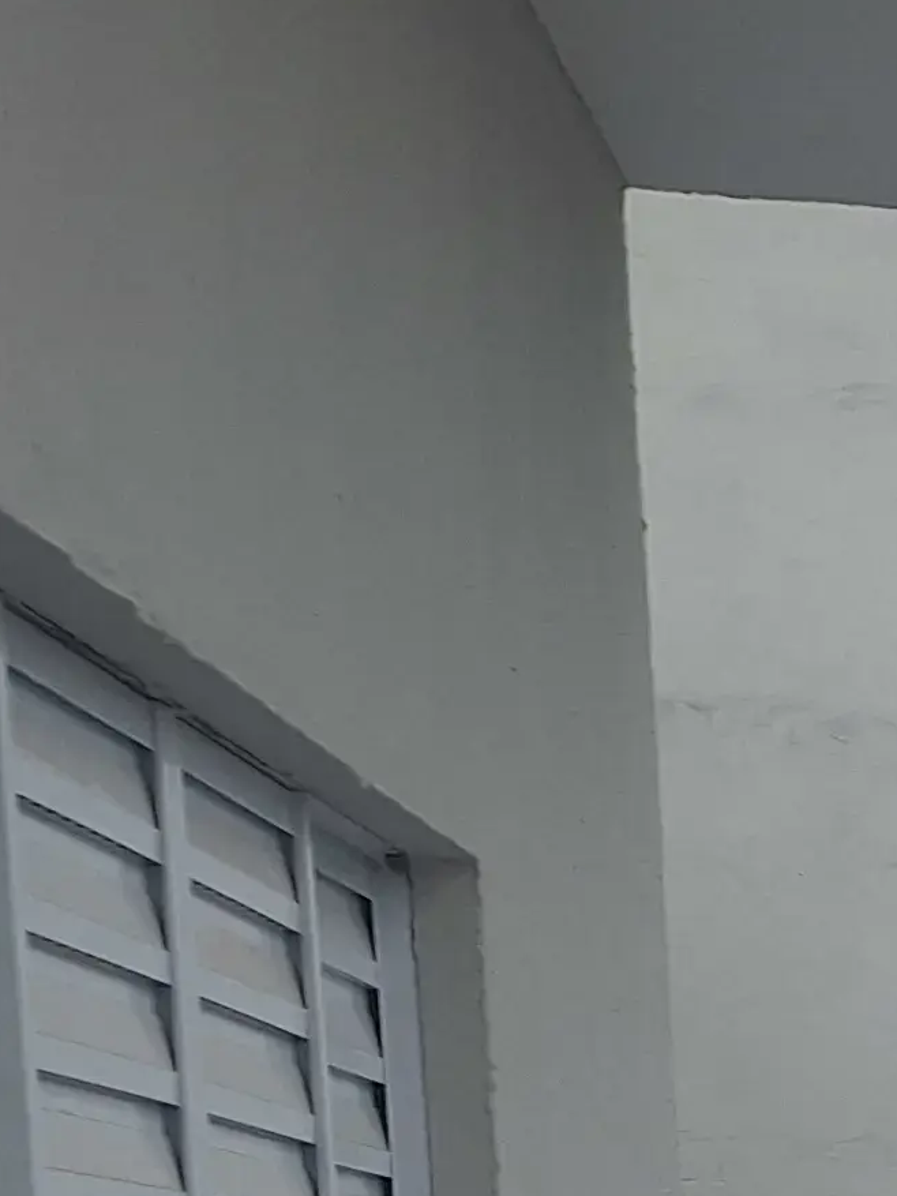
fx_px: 3696
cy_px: 1681
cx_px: 2297
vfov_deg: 17.0
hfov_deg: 11.1
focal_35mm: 107
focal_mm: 5.54
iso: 40
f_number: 1.8
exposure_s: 1/285
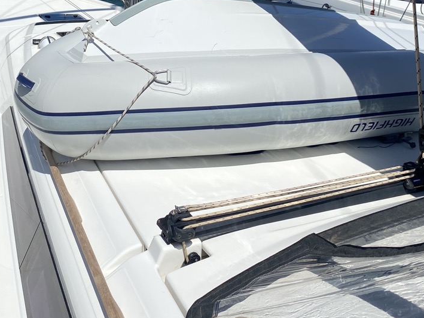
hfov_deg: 42.2
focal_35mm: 44
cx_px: 130
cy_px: 55
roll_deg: -4.3
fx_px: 539
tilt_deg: -13.1
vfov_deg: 31.8
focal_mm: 4.25
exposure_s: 1/11494
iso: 32
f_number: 1.8
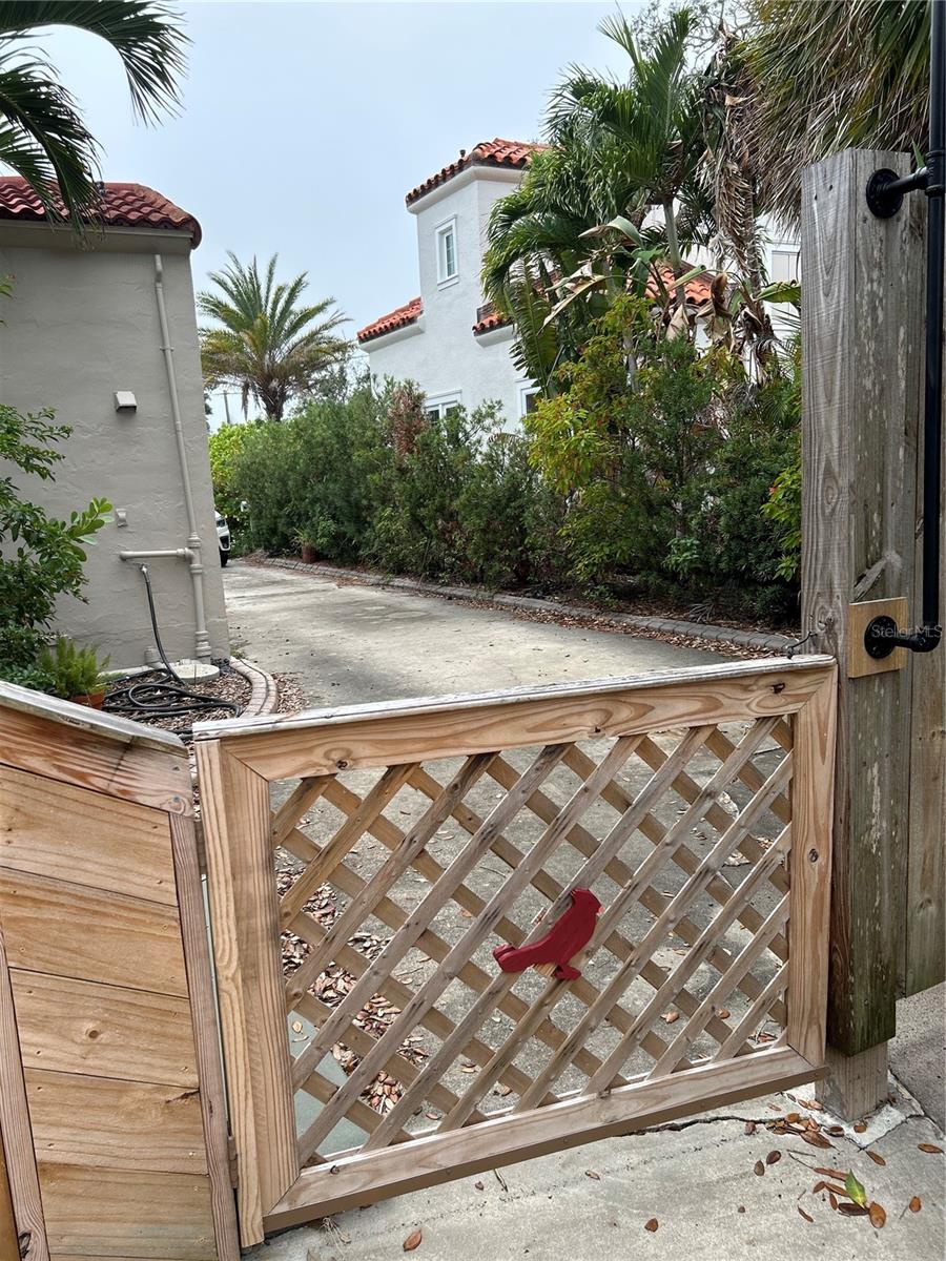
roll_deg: +3.5
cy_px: 630
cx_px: 473
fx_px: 947
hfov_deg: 53.1
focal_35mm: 26
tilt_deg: -8.8
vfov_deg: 67.3
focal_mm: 5.7
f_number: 1.5
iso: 50
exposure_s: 1/1009
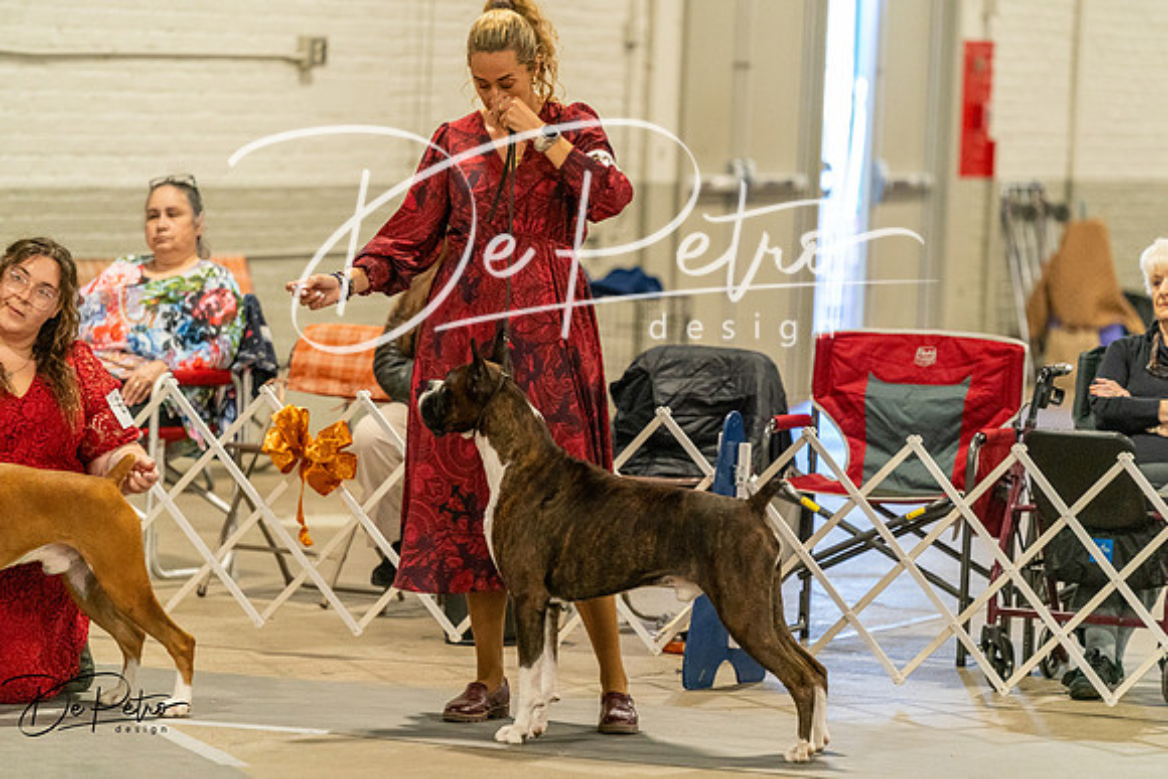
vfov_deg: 6.9
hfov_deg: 10.3
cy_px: 390
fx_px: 6490
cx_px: 584
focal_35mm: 200
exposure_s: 1/250
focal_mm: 200
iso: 6400
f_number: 3.5
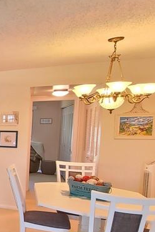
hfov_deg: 21.1
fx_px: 239
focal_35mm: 37
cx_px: -134
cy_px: 146
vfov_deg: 51.3
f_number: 2.2
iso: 250
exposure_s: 1/60
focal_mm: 2.2
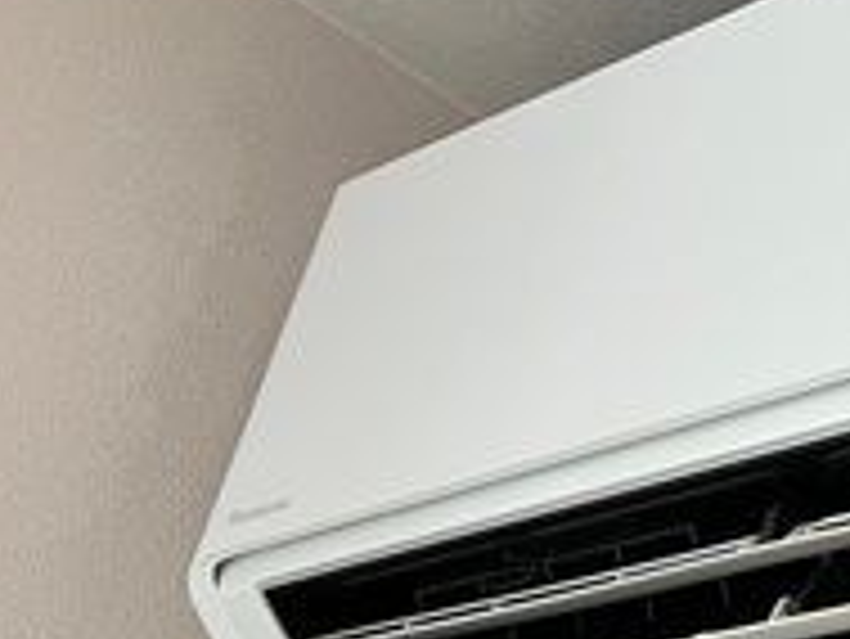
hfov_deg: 21.9
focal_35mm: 77
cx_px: 1205
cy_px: 230
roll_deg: -6.0
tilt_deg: +33.8
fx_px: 1892
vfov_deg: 19.1
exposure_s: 1/60
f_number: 1.5
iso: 500
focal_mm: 5.7
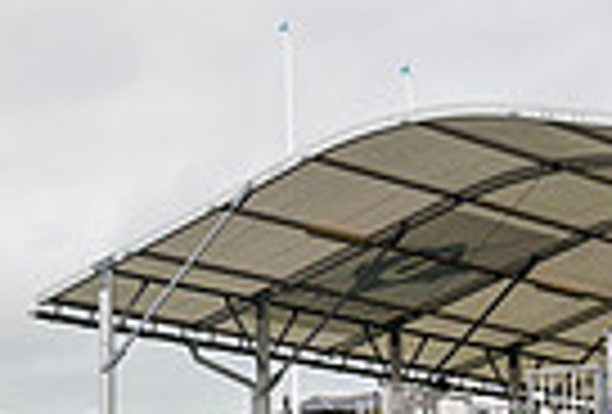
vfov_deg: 11.3
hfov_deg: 13.8
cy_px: 524
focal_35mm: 120
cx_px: -692
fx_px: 2049
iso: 250
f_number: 7.1
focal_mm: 26.5
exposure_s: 1/160
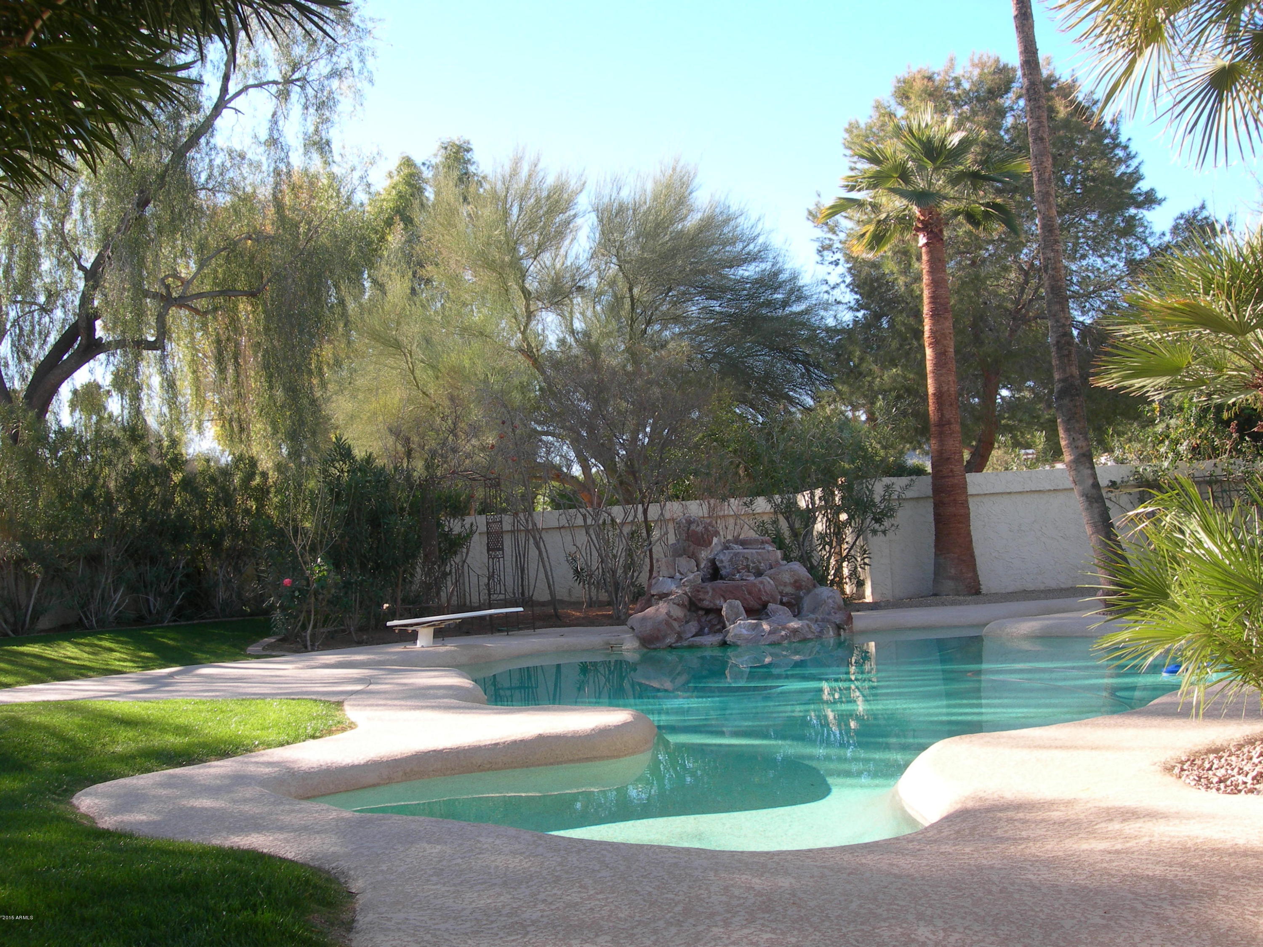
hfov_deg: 49.0
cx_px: 632
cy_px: 474
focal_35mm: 38
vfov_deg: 37.7
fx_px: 1386
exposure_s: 1/124
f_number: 4.8
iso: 50
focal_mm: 7.8
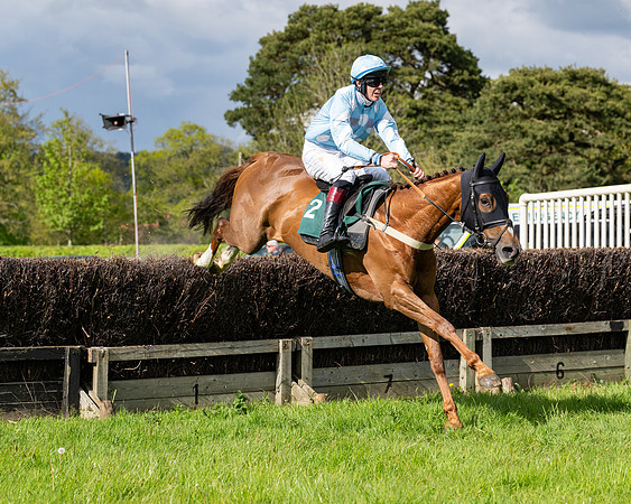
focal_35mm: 118
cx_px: 324
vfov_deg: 13.1
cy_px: 258
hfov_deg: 16.3
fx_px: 2197
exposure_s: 1/2500
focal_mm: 96
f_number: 5
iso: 400
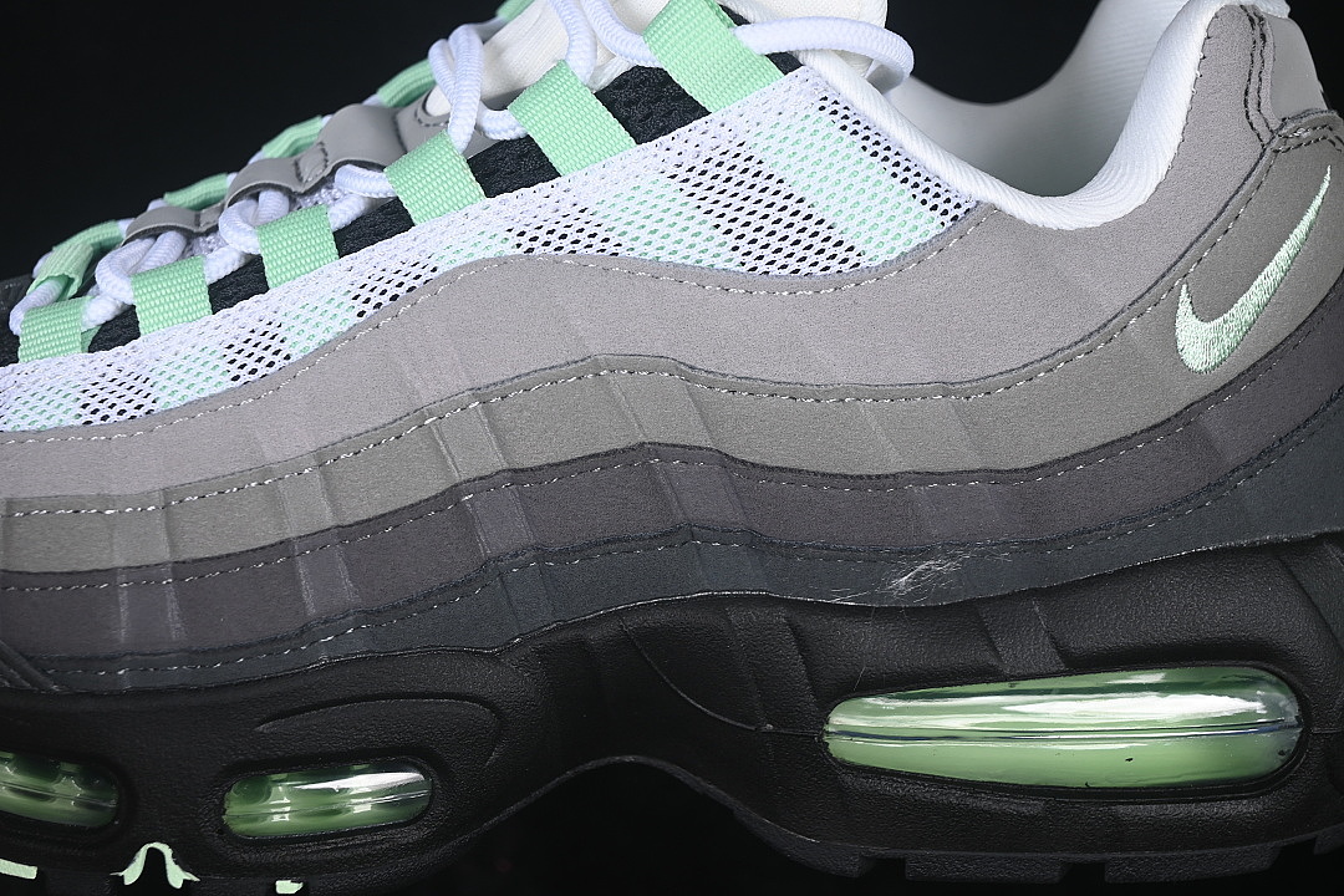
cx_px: 672
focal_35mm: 75
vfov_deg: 18.2
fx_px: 2800
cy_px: 448
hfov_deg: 27.0
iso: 160
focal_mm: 50
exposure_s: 1/60
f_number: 7.1
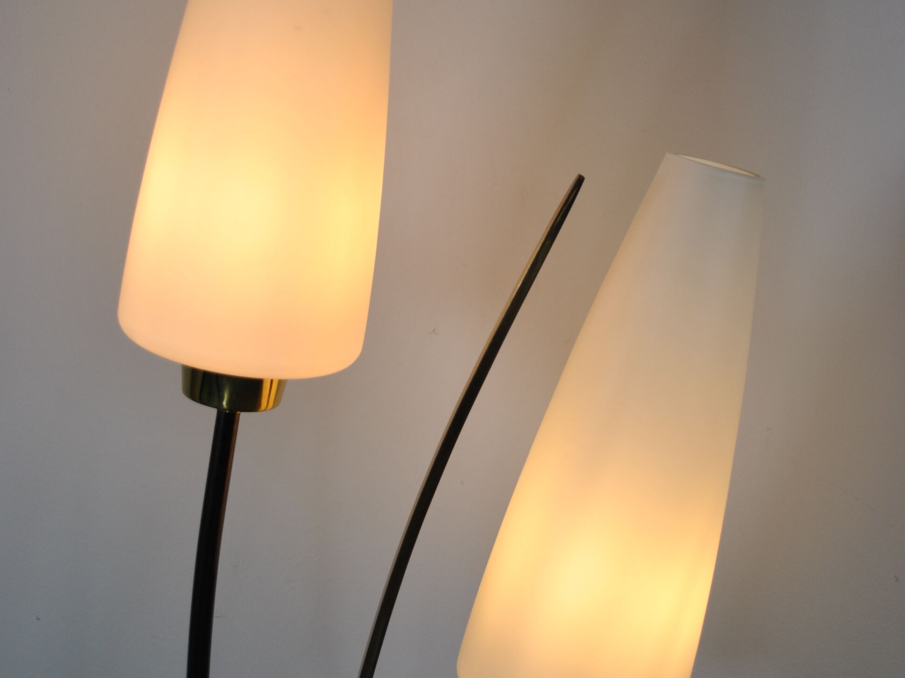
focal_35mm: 65
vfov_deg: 22.5
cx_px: 454
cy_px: 265
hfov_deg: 29.8
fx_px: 1699
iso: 200
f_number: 4.5
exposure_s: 1/500
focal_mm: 30
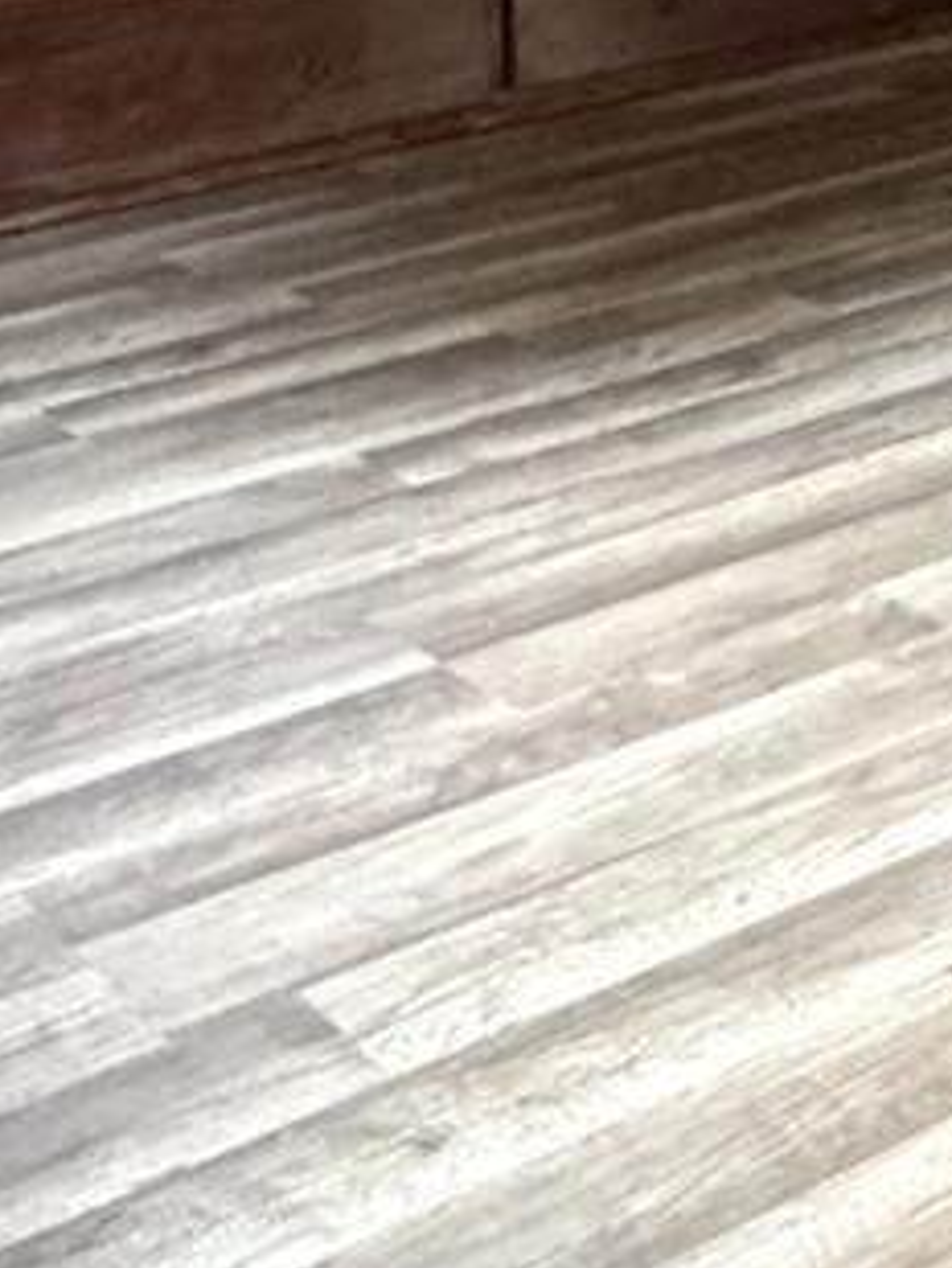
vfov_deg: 27.7
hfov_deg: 21.5
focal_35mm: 68
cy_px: 162
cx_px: 269
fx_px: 2492
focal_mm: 2.22
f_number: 2.2
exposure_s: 1/60
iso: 1000
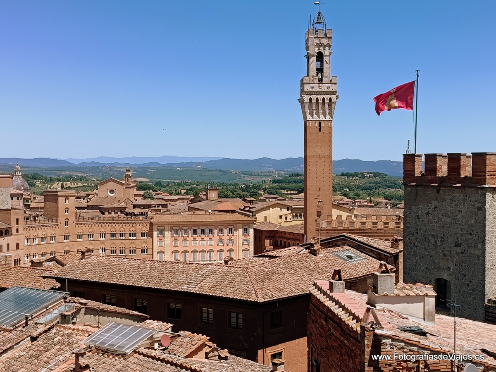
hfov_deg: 39.7
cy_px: 186
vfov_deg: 30.3
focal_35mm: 48
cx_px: 248
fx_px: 688
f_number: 1.75
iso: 100
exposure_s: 1/397
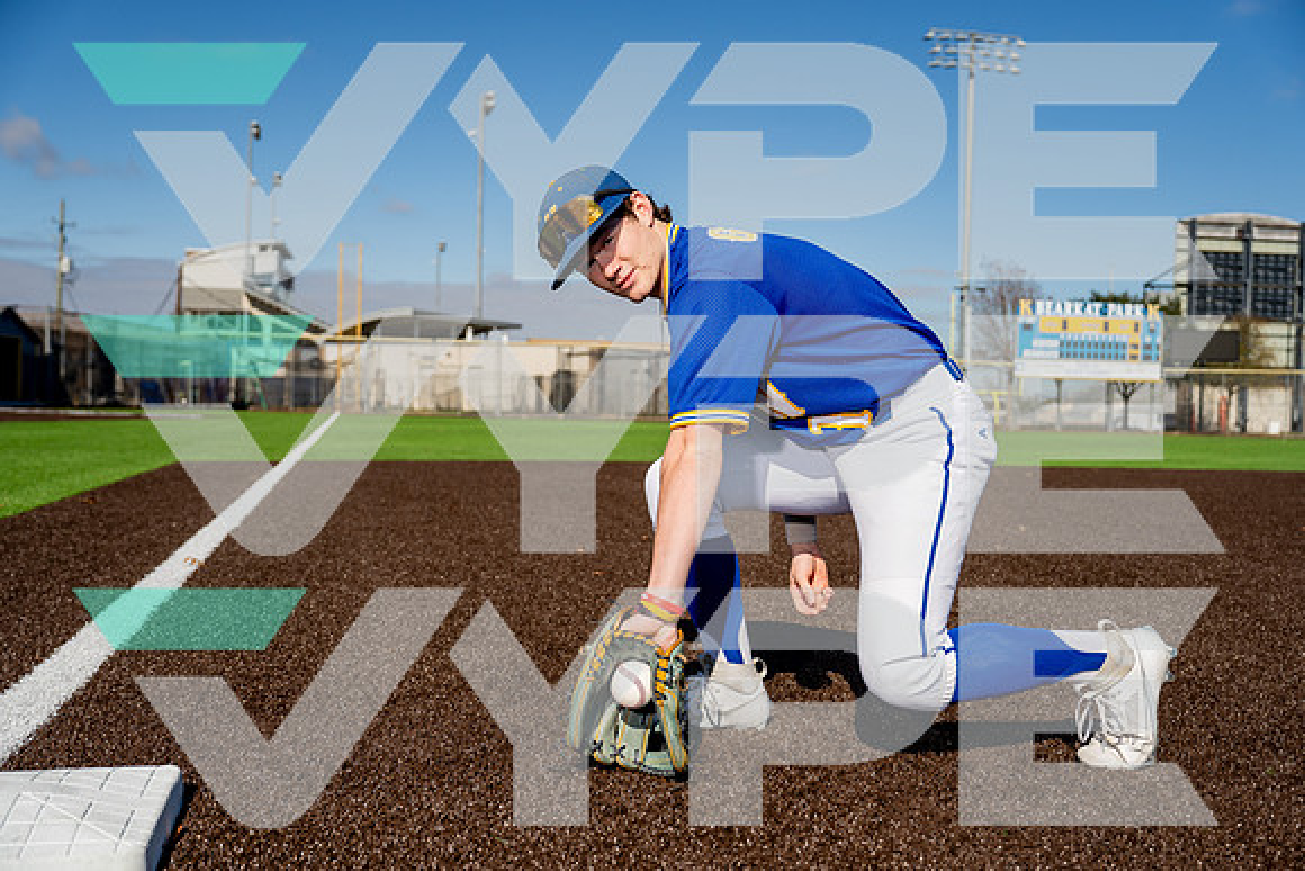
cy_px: 436
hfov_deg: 51.9
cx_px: 652
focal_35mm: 37
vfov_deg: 36.0
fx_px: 1342
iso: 100
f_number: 4
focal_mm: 37
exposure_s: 1/2000
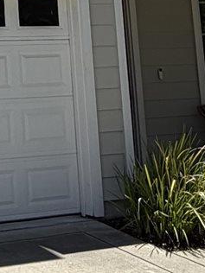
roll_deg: +2.4
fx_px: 805
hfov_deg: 13.8
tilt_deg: +10.4
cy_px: -61
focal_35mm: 102
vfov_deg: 18.2
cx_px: -76
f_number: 2.2
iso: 20
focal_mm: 2.22
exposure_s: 1/770
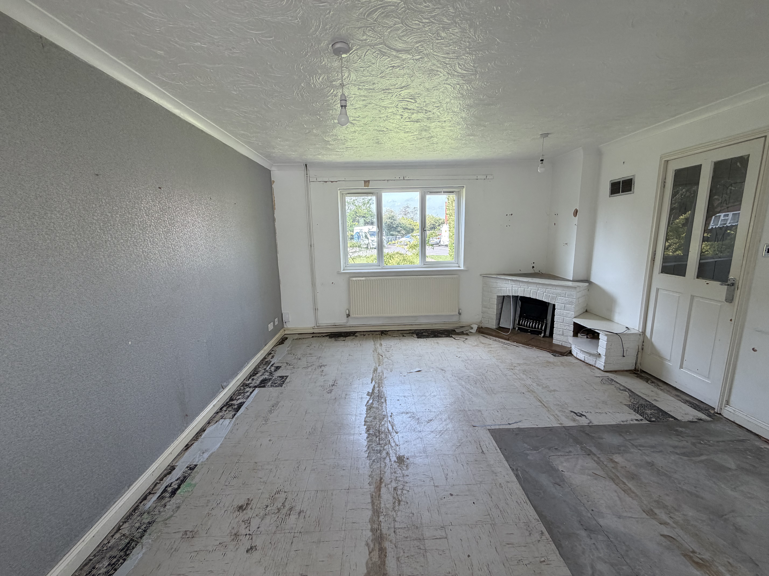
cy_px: 288
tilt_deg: -9.0
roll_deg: +1.6
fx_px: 311
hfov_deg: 102.1
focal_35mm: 14
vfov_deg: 85.7
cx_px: 384
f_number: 2.2
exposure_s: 1/121
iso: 125
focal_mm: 2.22
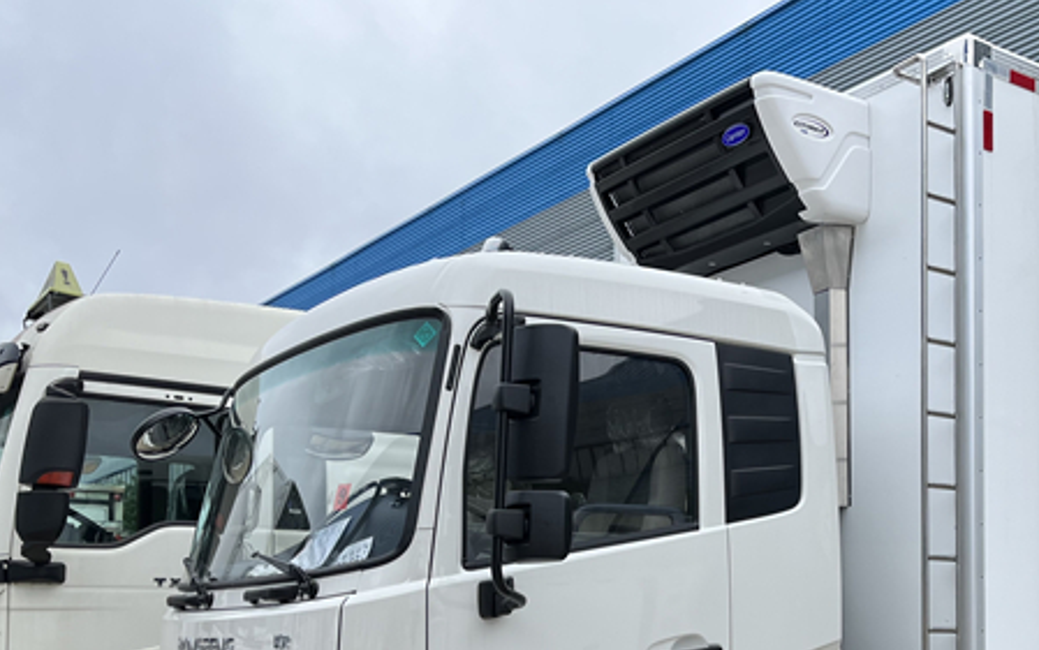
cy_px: 585
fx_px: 1303
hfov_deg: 41.8
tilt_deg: +3.0
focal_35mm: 46
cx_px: 817
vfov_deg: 27.0
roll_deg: +0.3
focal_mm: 5.1
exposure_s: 1/1199
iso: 50
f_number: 1.6
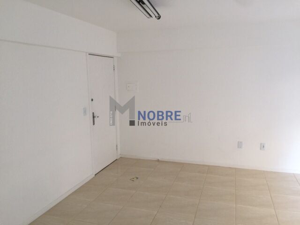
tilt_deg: -6.4
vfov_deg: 48.2
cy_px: 112
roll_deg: +1.6
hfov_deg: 61.7
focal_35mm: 29
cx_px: 150
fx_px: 251
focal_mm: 4.15
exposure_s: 1/30
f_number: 2.2
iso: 50
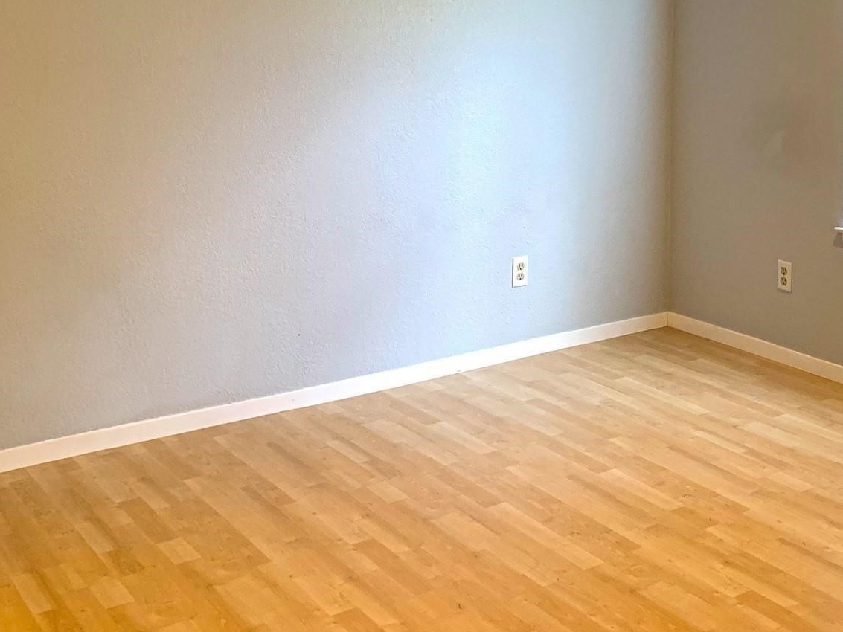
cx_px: 604
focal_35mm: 47
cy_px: 71
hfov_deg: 39.6
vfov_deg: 29.7
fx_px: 1145
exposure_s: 1/60
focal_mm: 4.25
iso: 100
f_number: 1.8
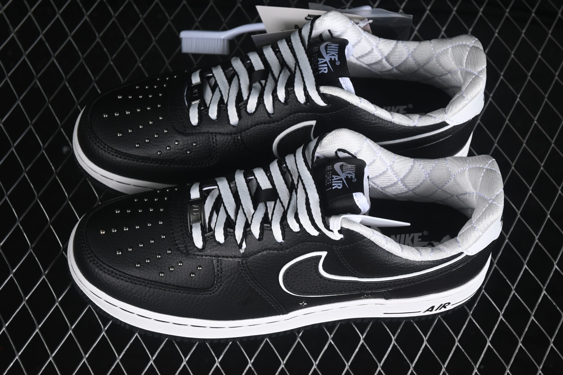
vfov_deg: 18.2
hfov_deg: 27.0
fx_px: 1173
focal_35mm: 75
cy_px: 188
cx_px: 282
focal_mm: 50
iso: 160
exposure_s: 1/60
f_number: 6.3
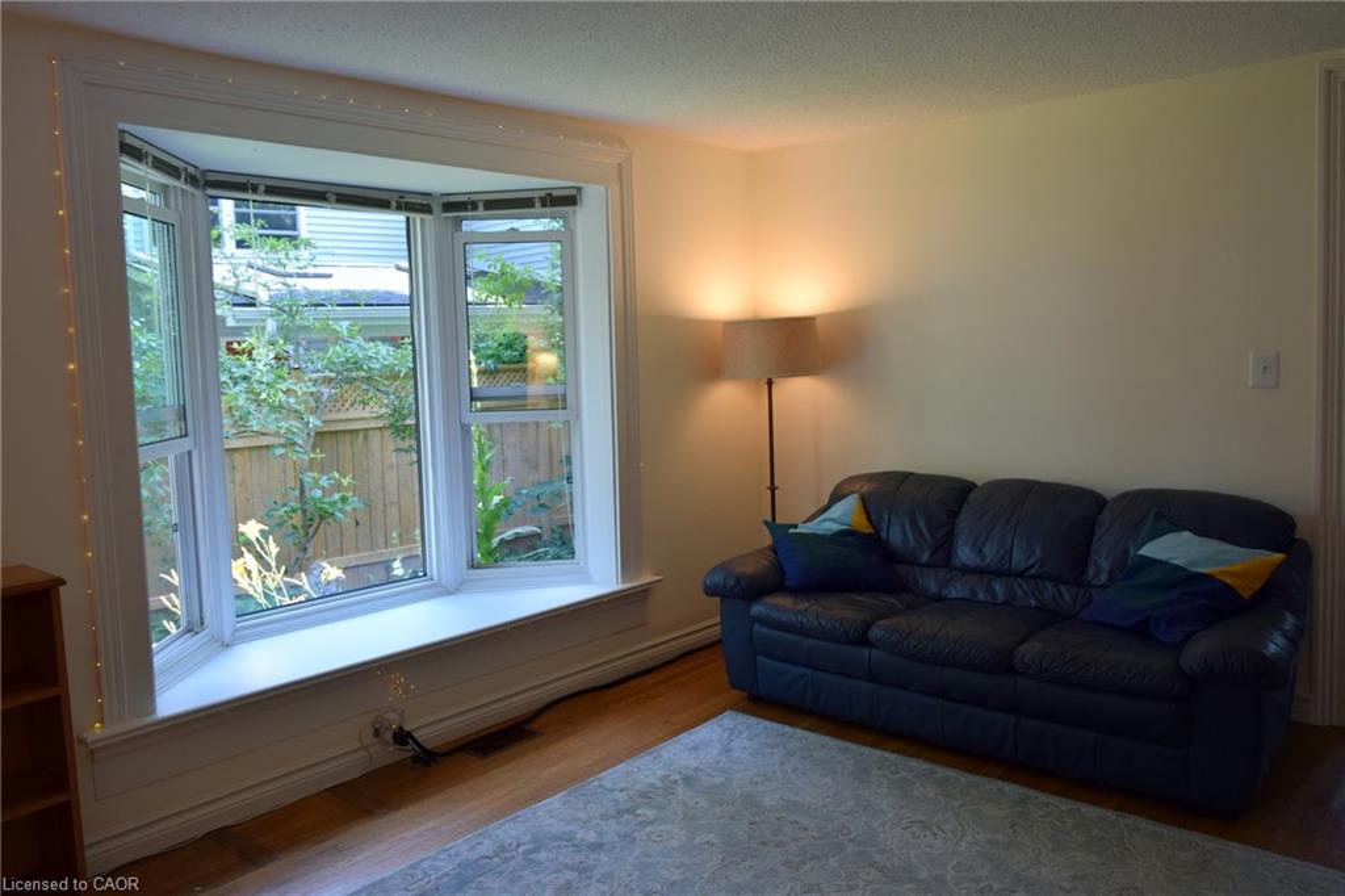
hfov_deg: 67.4
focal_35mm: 27
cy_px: 448
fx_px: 1008
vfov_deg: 47.9
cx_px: 672
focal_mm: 18
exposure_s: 1/125
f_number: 5.6
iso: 400
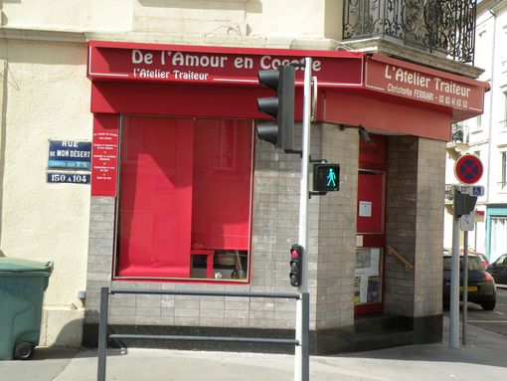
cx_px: 254
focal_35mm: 56
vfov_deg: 26.1
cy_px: 190
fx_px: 821
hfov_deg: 34.3
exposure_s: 1/214
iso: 64
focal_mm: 9.8
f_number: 5.6
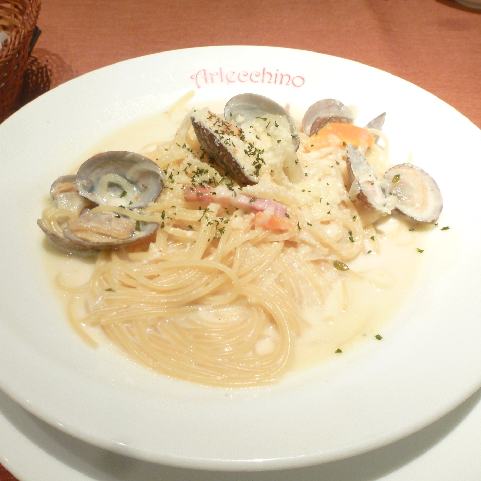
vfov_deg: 52.5
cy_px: 262
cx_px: 245
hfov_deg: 52.5
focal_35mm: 31
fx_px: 487
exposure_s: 1/10
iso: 100
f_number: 3.3
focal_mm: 4.3
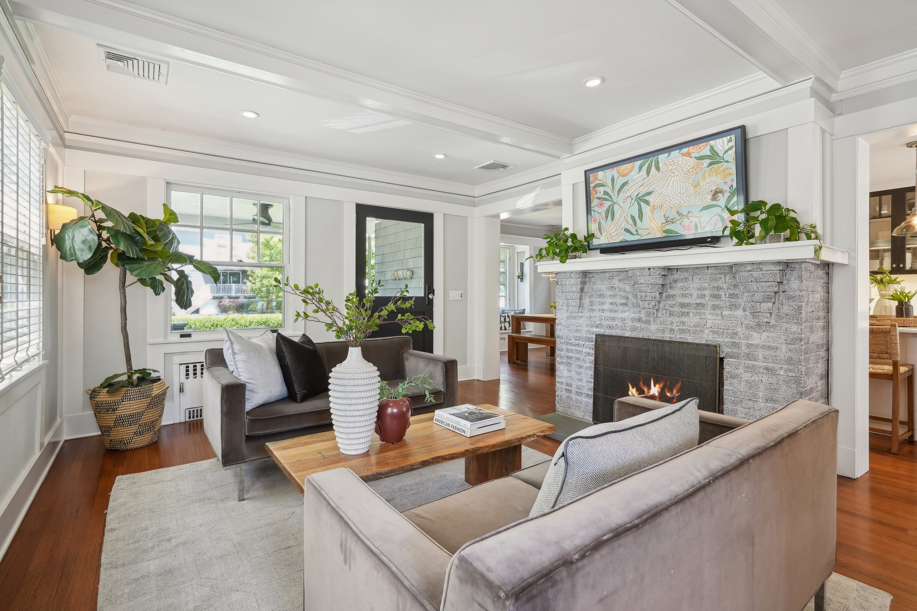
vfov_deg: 73.7
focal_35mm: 16
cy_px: 306
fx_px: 408
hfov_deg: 96.7
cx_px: 458
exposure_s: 1/8
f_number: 8
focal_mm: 16
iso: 400
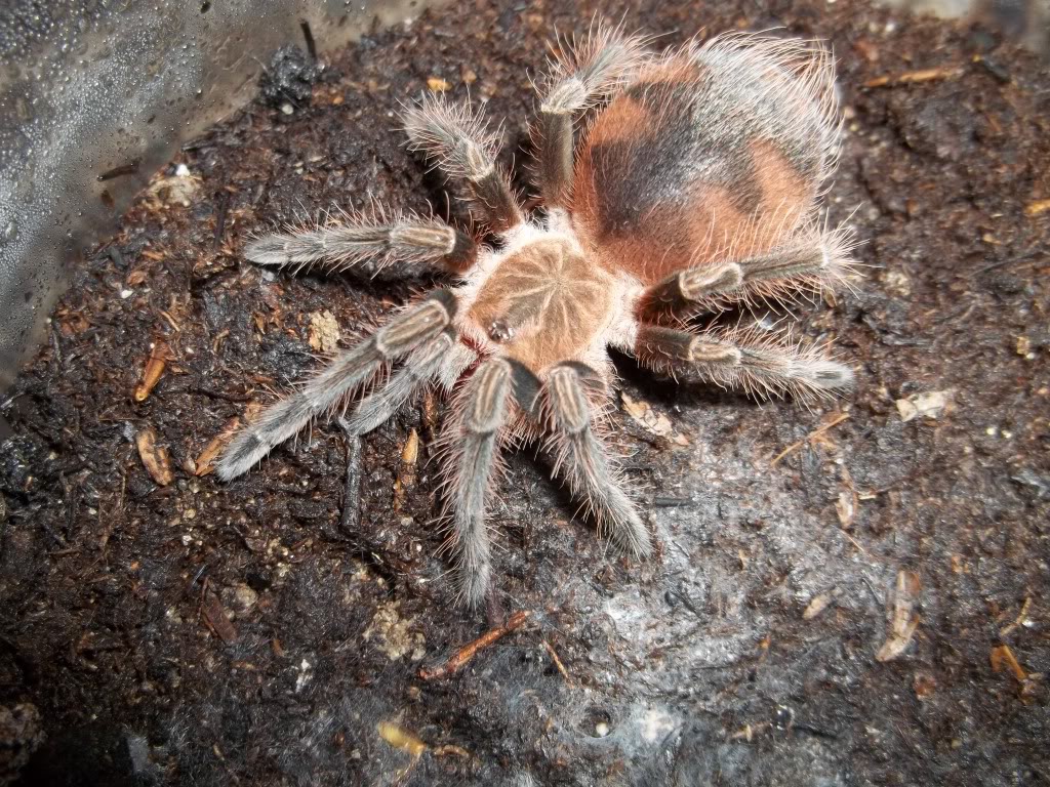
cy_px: 394
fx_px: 1001
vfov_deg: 42.9
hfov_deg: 55.4
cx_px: 525
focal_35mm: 33
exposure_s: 1/30
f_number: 3.3
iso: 64
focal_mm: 5.9
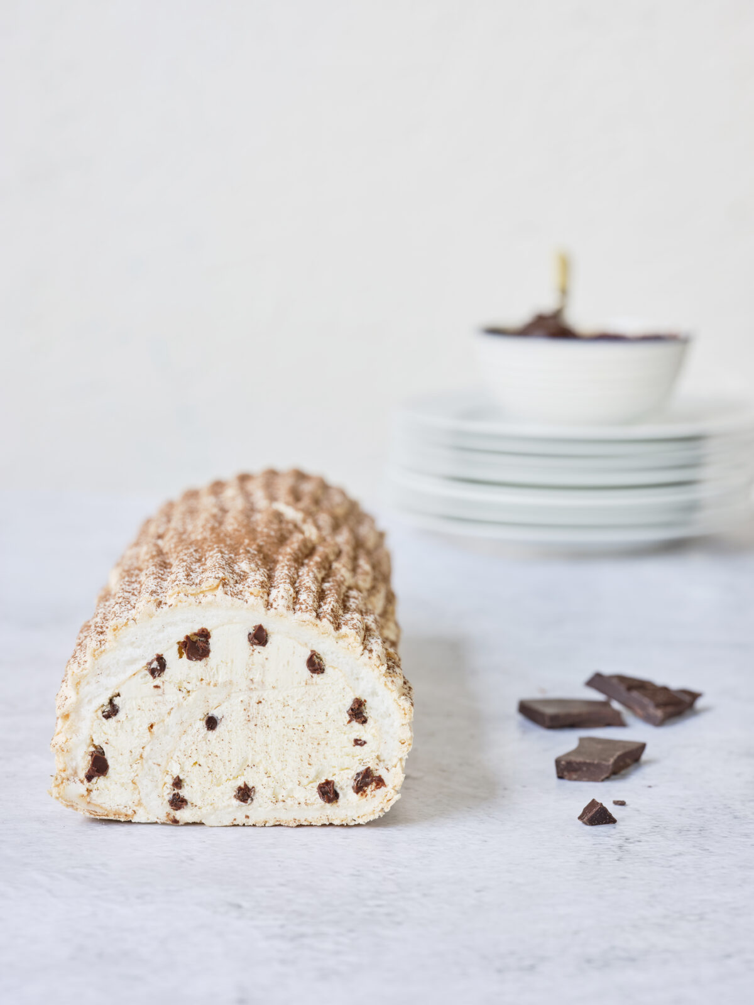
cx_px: 377
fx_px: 2759
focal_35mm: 95
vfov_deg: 20.7
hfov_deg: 15.6
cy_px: 502
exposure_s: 1/13
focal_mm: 120
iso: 100
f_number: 8
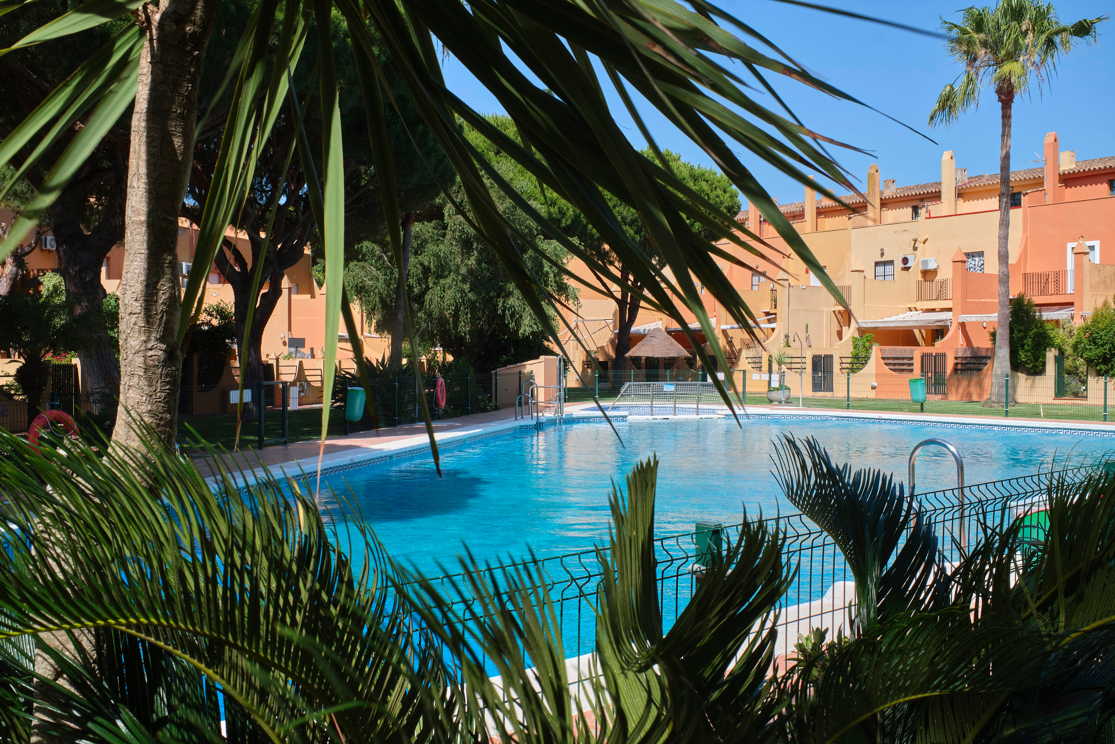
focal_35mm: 35
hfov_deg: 54.4
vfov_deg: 37.9
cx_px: 558
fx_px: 1084
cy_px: 372
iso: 400
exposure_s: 1/160
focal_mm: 23
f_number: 16
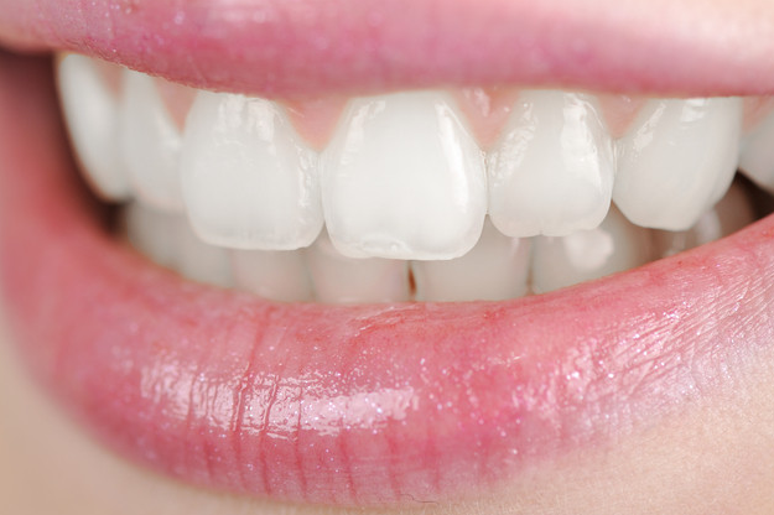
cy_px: 163
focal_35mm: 168
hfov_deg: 12.2
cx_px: 232
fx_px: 3610
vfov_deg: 8.2
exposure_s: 1/160
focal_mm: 105
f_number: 7.1
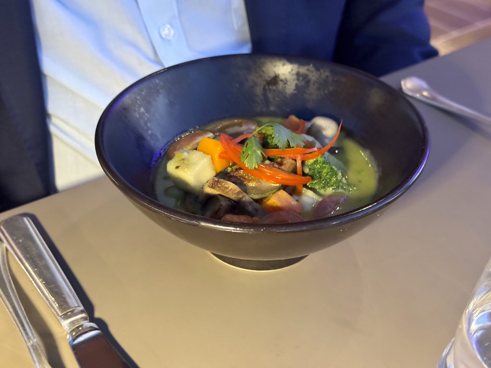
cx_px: 246
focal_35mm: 48
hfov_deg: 39.7
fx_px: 681
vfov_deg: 30.3
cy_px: 184
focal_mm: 6.76
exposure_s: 1/30
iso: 640
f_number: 1.78
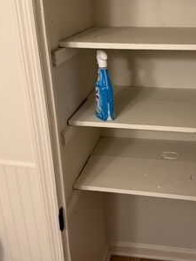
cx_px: 131
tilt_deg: -20.2
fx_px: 302
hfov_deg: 35.6
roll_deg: +2.5
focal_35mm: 40
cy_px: 120
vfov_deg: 46.8
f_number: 1.78
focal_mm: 6.76
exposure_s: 1/60
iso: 160
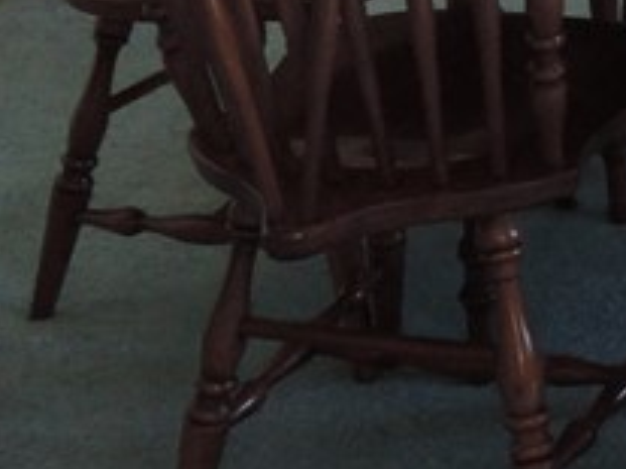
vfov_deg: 11.5
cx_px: 1158
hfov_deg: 14.4
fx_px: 2151
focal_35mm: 119
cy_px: -375
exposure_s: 1/20
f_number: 2.8
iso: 400
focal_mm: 5.1
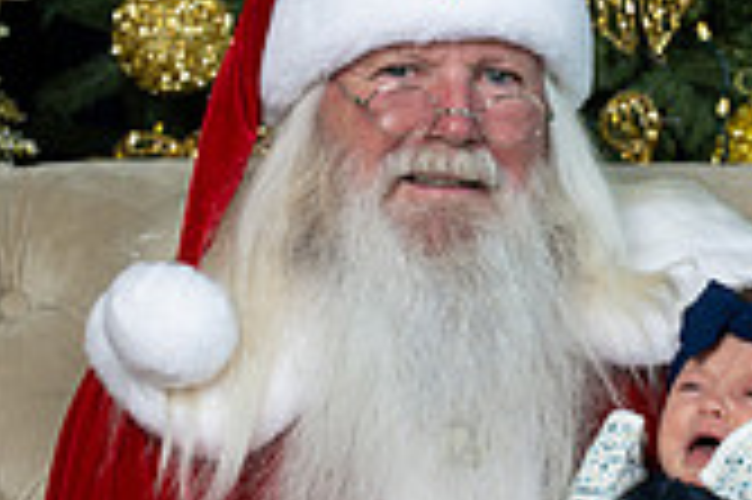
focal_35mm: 209
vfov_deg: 6.5
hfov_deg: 9.9
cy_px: 561
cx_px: 401
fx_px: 4361
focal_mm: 60
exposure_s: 1/60
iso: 400
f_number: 7.1
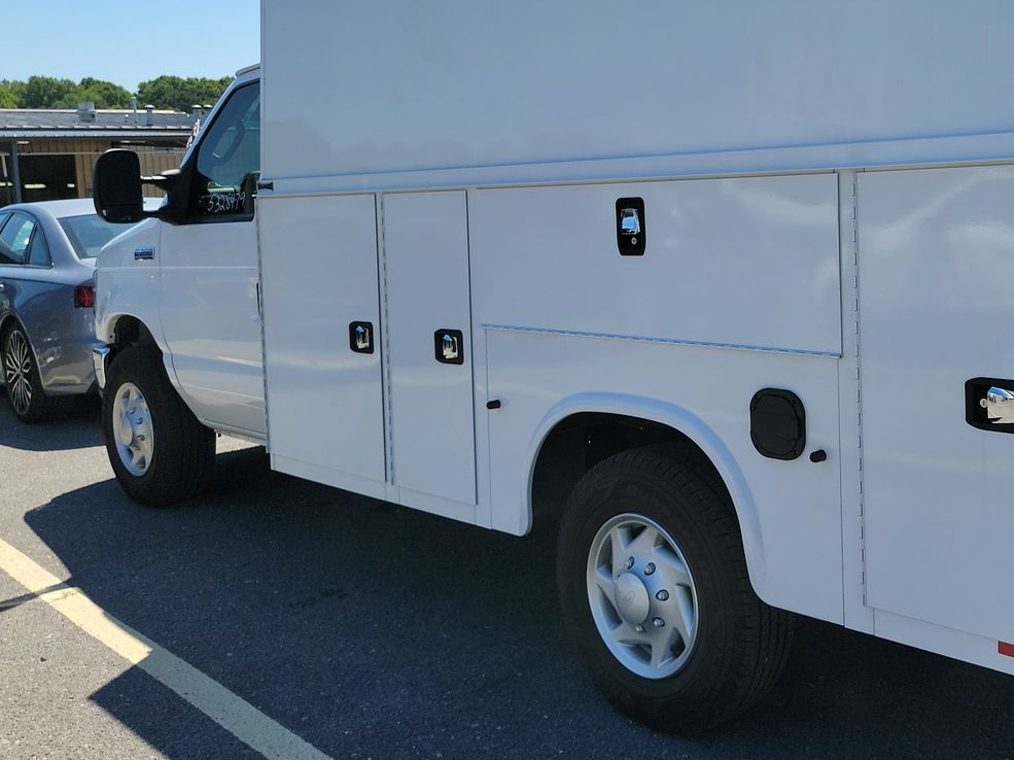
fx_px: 1142
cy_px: 258
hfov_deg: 46.0
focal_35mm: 39
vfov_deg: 36.5
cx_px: 774
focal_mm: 6.7
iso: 50
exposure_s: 1/849
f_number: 1.8
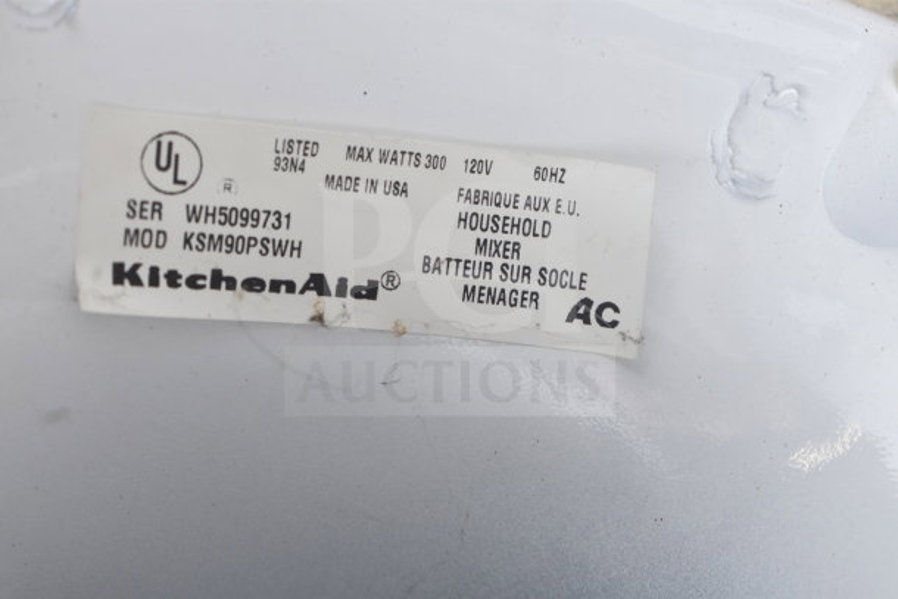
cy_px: 300
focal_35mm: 82
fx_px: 2058
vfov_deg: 16.6
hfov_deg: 24.6
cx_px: 449
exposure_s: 1/100
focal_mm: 55
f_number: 5.6
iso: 720
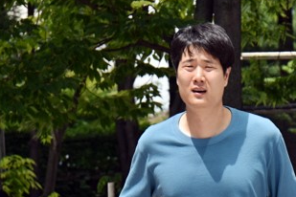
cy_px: 273
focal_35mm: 458
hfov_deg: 4.5
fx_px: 3769
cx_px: 313
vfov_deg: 3.0
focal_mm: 105
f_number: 9
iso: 200
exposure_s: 1/320
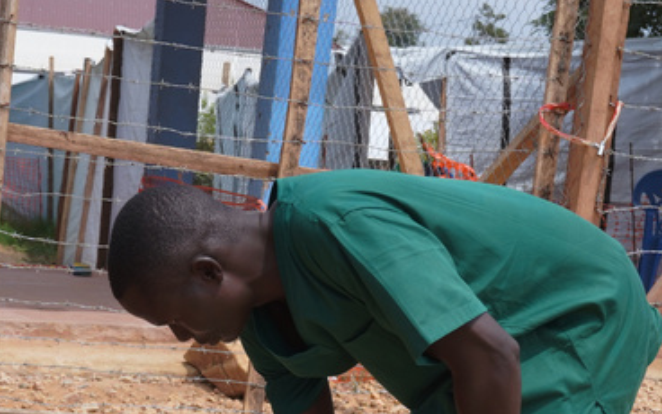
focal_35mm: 102
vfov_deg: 12.5
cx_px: 236
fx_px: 1840
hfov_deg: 20.3
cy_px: 509
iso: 250
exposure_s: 1/500
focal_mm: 36
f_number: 6.3
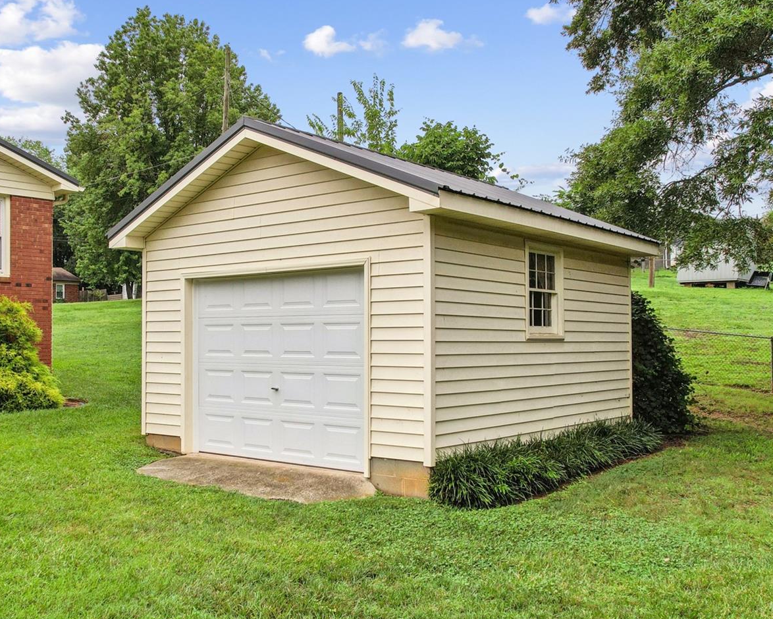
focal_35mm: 36
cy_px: 337
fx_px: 824
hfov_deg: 50.0
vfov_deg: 41.1
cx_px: 320
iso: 100
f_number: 2.8
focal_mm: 8.4
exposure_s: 1/100
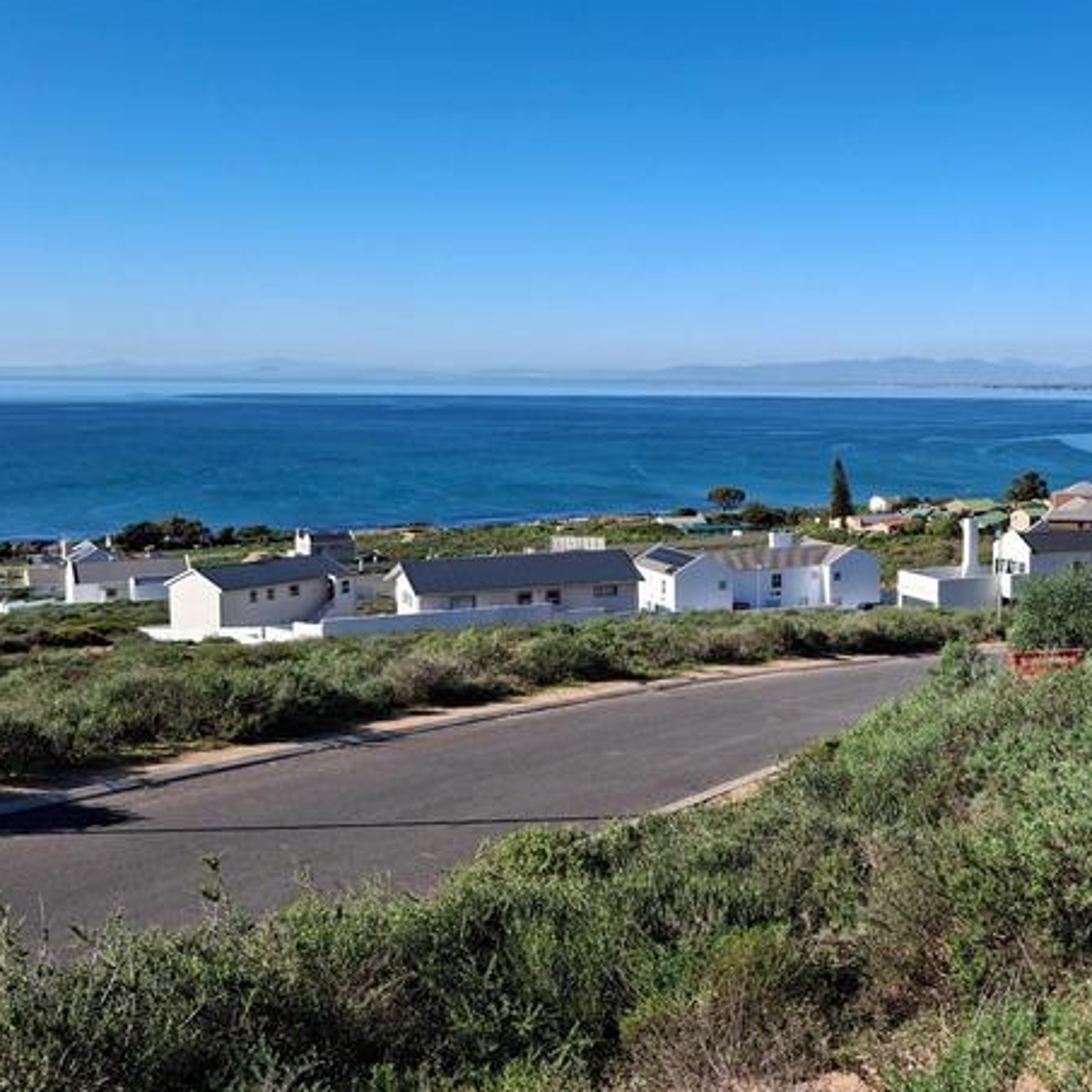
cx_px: 877
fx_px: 1392
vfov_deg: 42.6
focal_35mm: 39
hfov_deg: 41.0
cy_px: 436
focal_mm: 4.69
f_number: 1.8
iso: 32
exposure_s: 1/1684
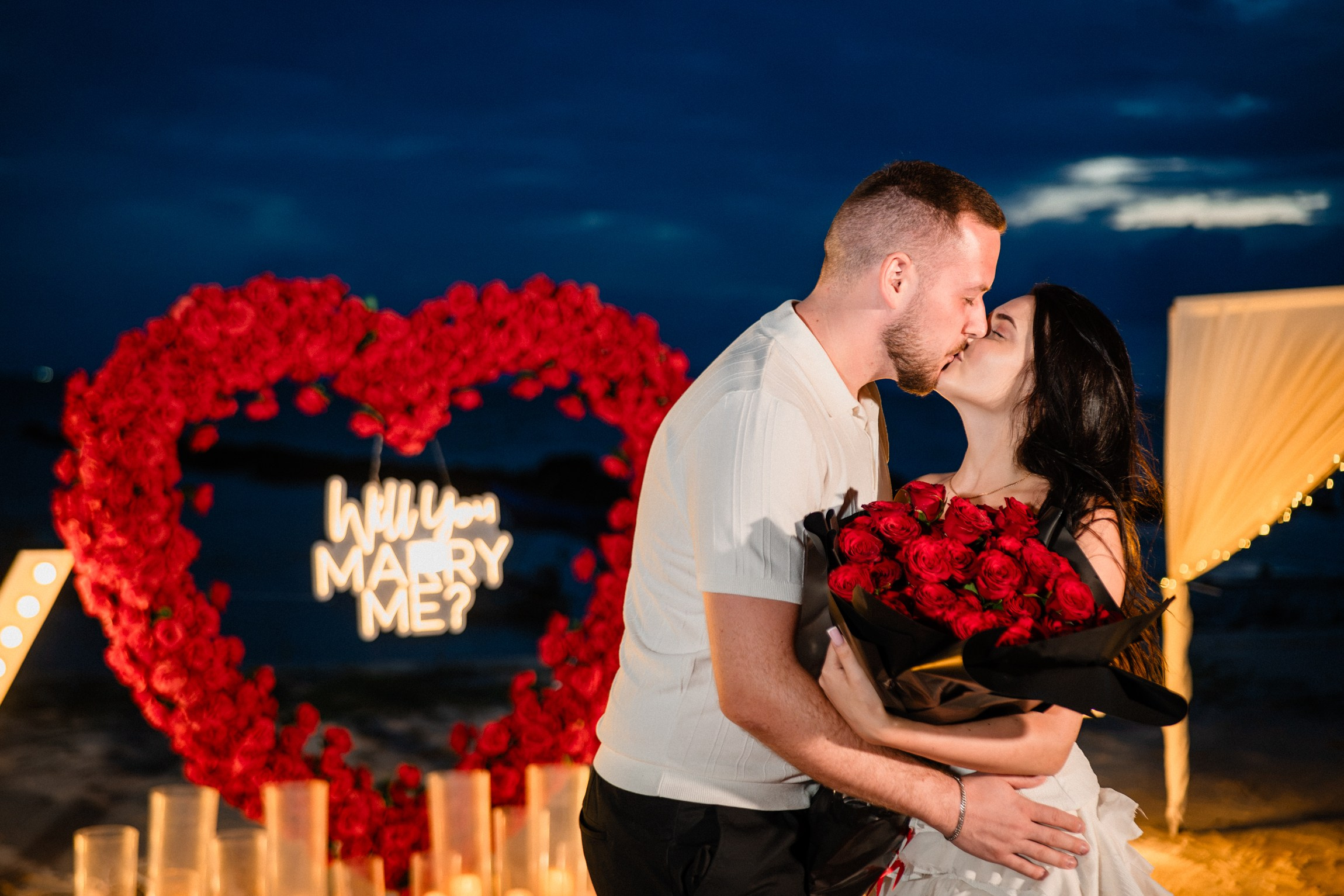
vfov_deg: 26.7
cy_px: 448
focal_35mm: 51
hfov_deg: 39.2
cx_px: 672
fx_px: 1889
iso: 1600
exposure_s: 1/320
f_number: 2.2
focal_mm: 50
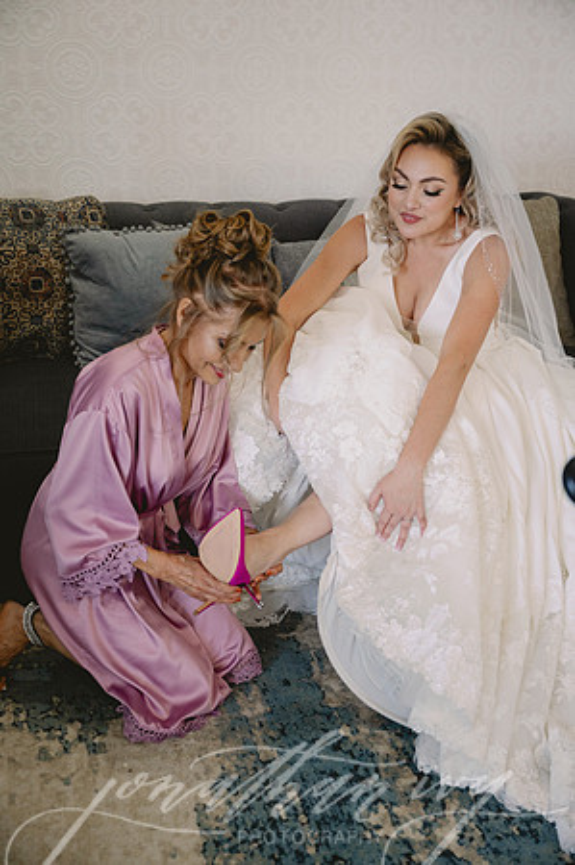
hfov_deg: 32.6
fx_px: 984
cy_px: 432
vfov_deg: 47.5
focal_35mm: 41
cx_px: 288
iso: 1600
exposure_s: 1/320
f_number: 2.8
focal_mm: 41
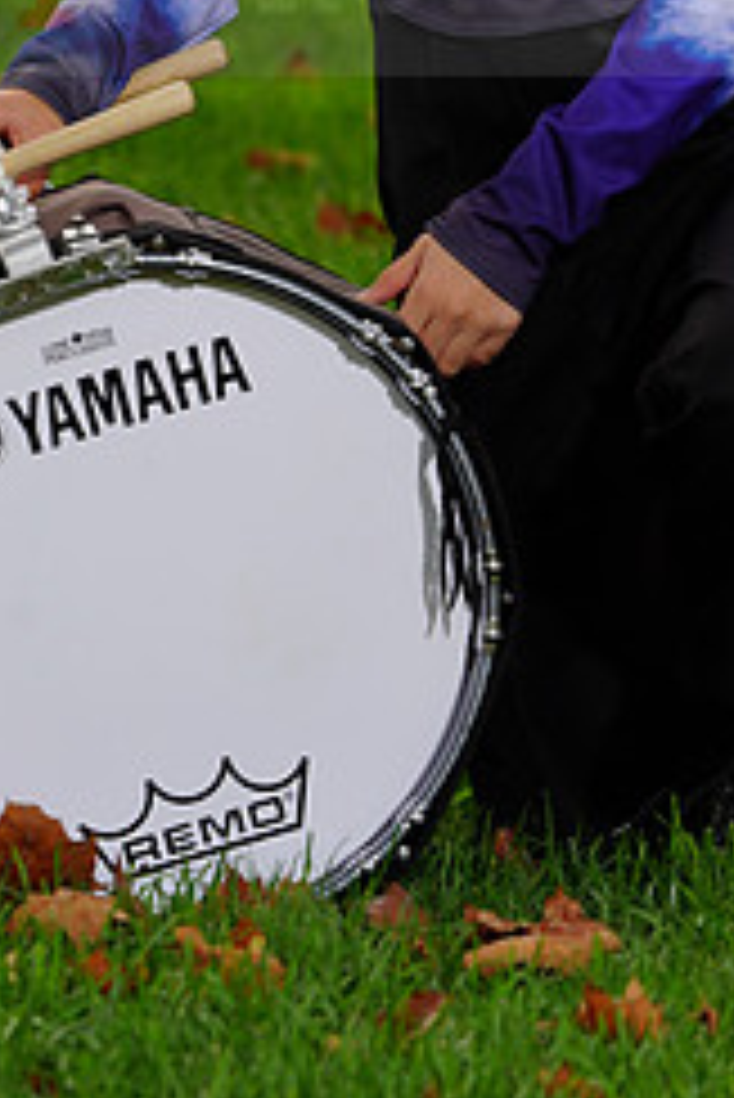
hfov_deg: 2.3
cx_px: 495
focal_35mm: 608
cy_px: -68
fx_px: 18567
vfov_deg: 3.4
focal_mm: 256
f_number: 8
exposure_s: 1/160
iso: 160
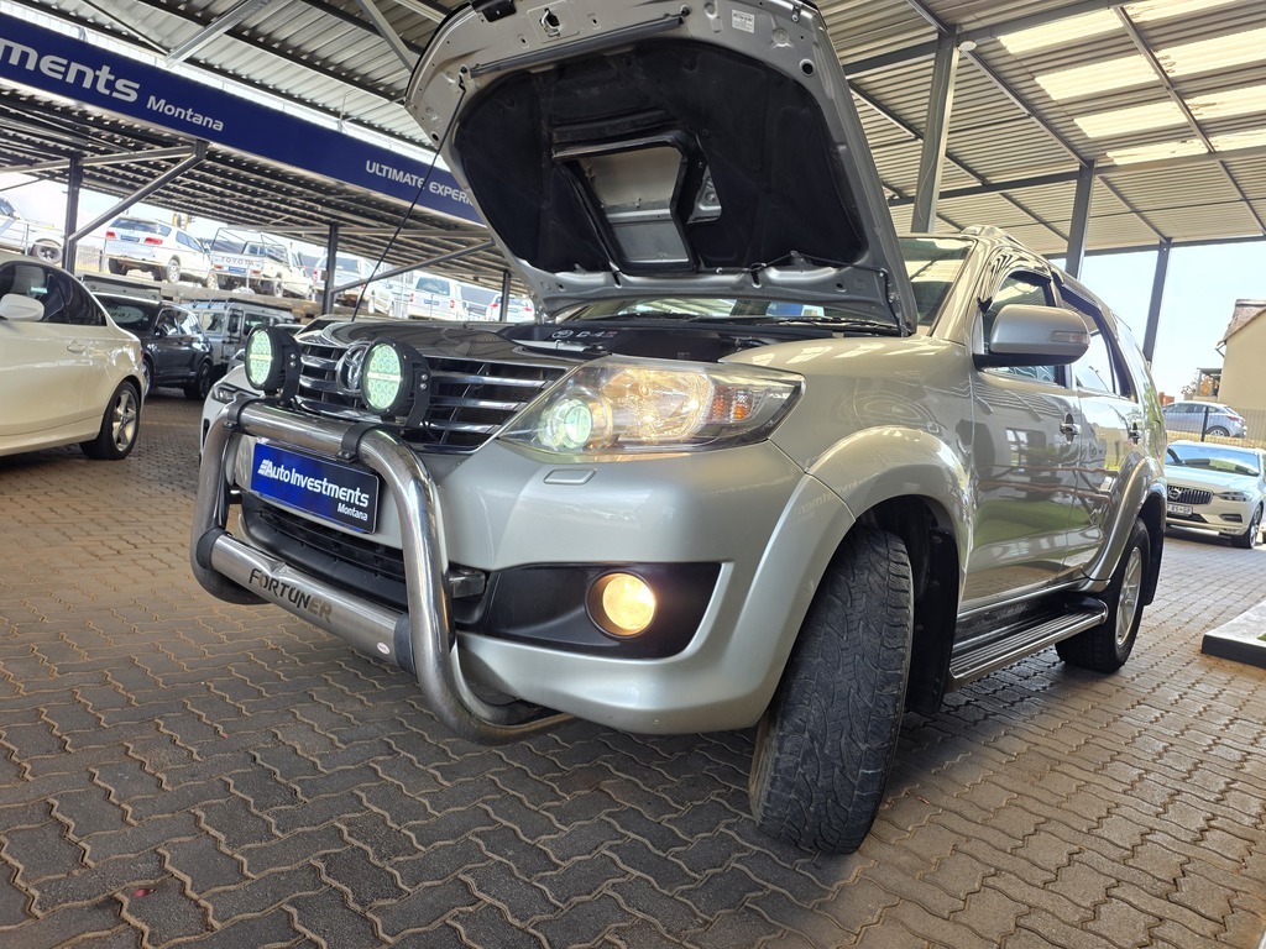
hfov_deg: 73.9
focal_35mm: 23
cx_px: 633
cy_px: 474
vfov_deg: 58.9
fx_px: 841
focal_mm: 6.25
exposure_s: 1/180
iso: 40
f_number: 1.7
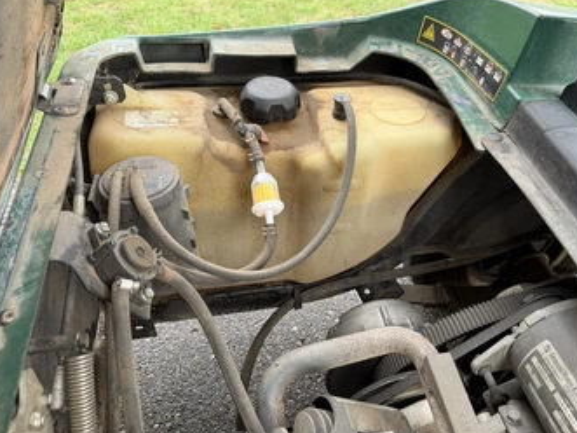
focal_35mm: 29
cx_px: 336
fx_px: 483
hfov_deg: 61.3
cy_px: 213
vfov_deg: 48.2
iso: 80
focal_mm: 6.76
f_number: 1.78
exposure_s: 1/121
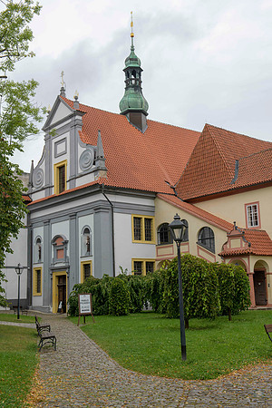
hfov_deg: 29.9
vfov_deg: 43.6
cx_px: 136
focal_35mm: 45
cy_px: 204
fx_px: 510
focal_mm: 45
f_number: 6.3
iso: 160
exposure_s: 1/100
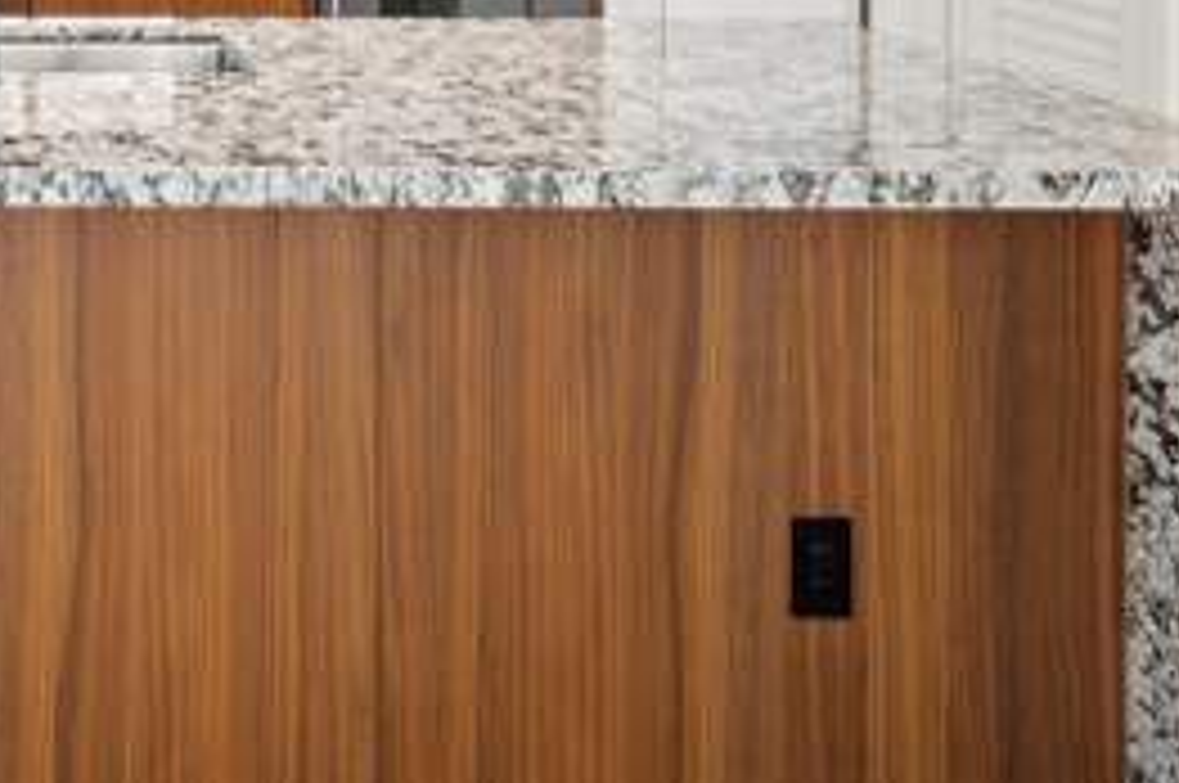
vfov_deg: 22.2
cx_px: -32
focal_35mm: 55
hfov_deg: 32.9
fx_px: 1799
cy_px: -218
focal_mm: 18
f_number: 8
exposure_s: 1/50
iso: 320
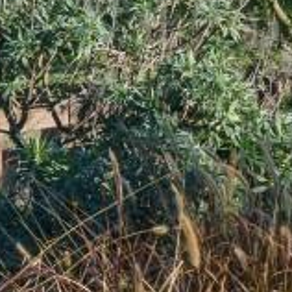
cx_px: 1474
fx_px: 7072
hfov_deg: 2.3
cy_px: -274
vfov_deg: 2.4
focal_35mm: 741
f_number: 10
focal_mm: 85
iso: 100
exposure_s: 1/400
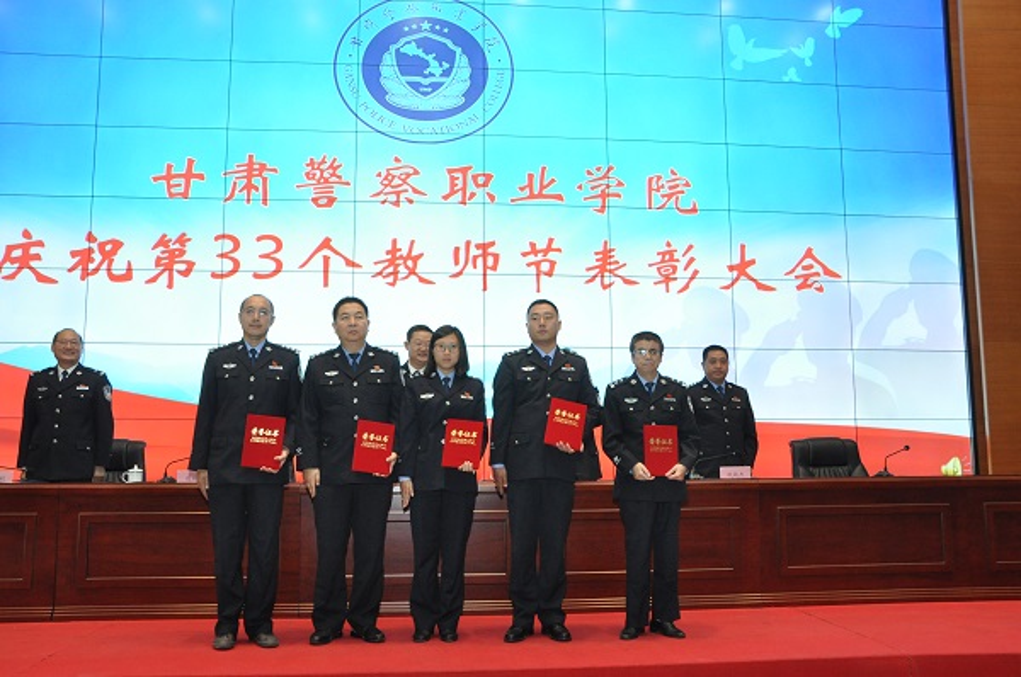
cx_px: 510
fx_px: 849
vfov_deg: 43.5
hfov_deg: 62.0
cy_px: 338
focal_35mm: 30
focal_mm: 20
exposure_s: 1/100
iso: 1250
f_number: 6.3
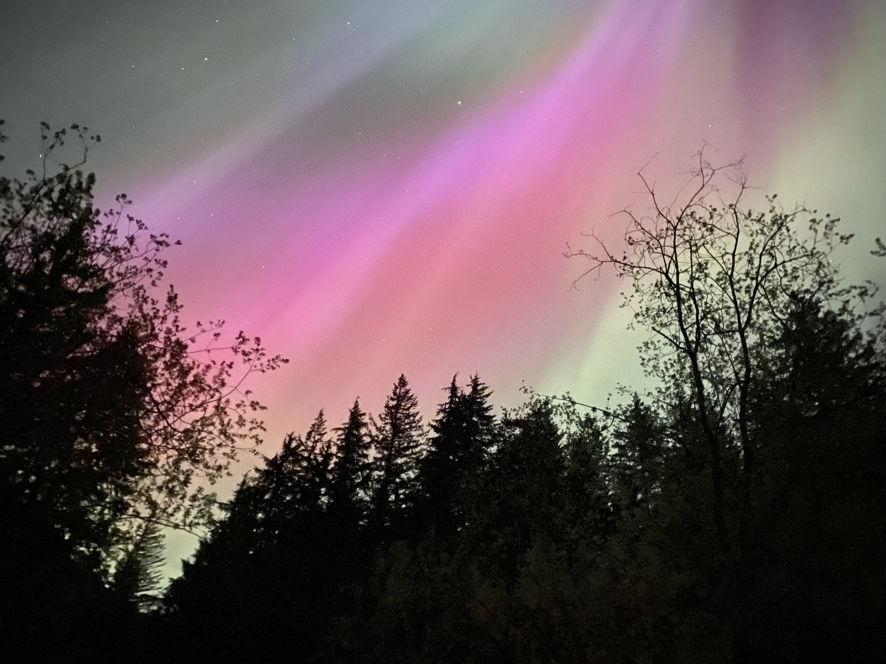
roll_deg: -6.2
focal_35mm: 26
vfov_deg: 53.1
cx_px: 443
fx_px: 665
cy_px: 332
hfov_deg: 67.3
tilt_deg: +35.6
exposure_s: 1.1
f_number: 1.8
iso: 4000
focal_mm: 4.25
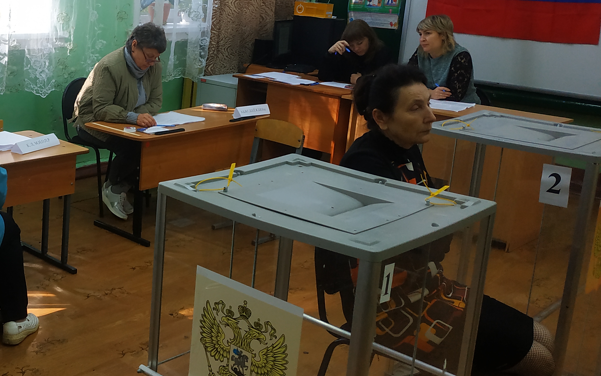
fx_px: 754
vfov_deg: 27.9
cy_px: 141
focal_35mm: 46
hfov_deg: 41.0
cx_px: 92
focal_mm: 3.94
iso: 320
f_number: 1.9
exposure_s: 1/100
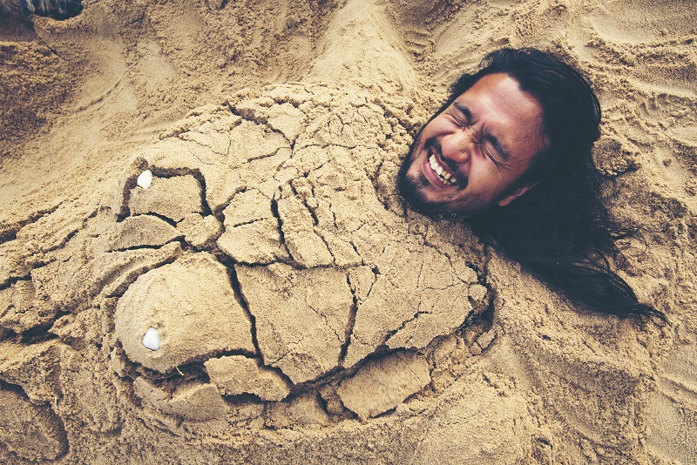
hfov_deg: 84.0
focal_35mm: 20
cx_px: 348
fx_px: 387
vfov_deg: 62.0
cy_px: 232
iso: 100
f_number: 8
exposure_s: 1/125
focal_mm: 20
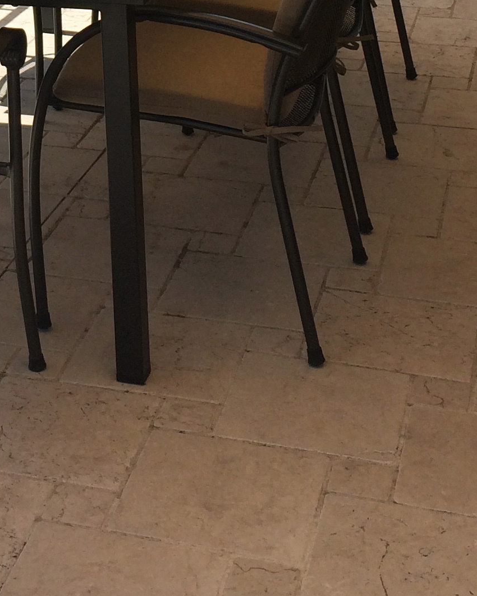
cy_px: -154
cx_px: -1
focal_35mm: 87
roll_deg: -0.1
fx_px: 1535
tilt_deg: -8.1
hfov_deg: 17.3
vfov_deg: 20.3
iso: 32
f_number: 2.2
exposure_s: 1/2933
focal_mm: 4.15
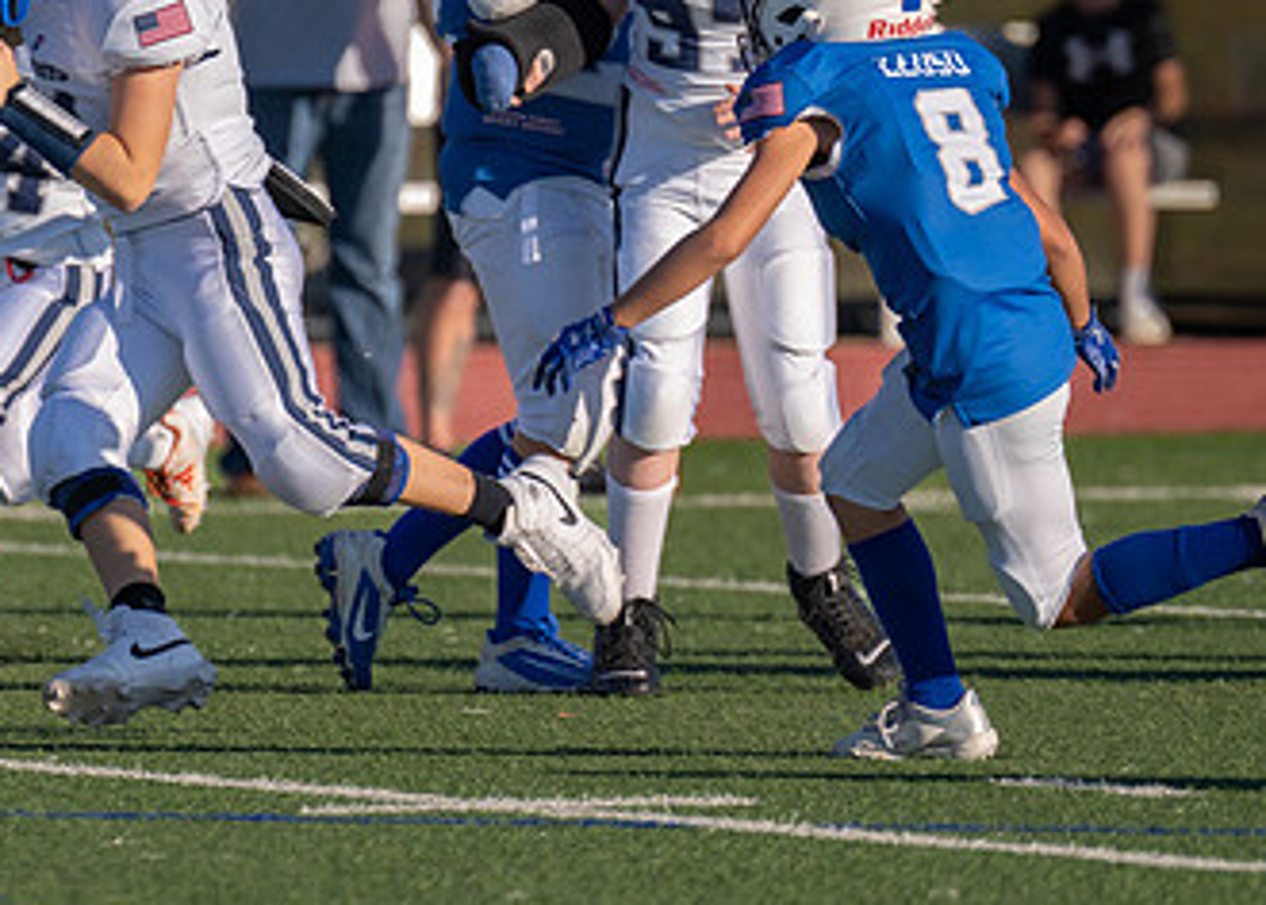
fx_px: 25791
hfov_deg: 2.8
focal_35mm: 717
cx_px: 152
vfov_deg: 2.0
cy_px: 308
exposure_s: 1/2500
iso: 200
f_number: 4
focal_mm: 280
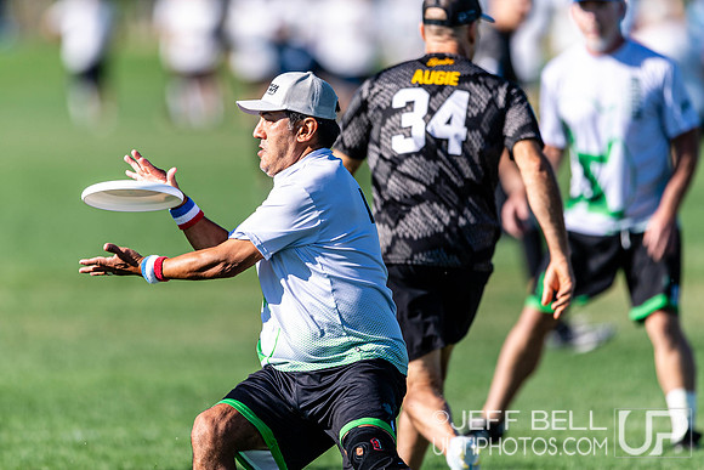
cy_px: 221
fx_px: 11815
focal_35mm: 604
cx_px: 352
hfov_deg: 3.4
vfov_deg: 2.3
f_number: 2.8
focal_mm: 400
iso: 100
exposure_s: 1/1600
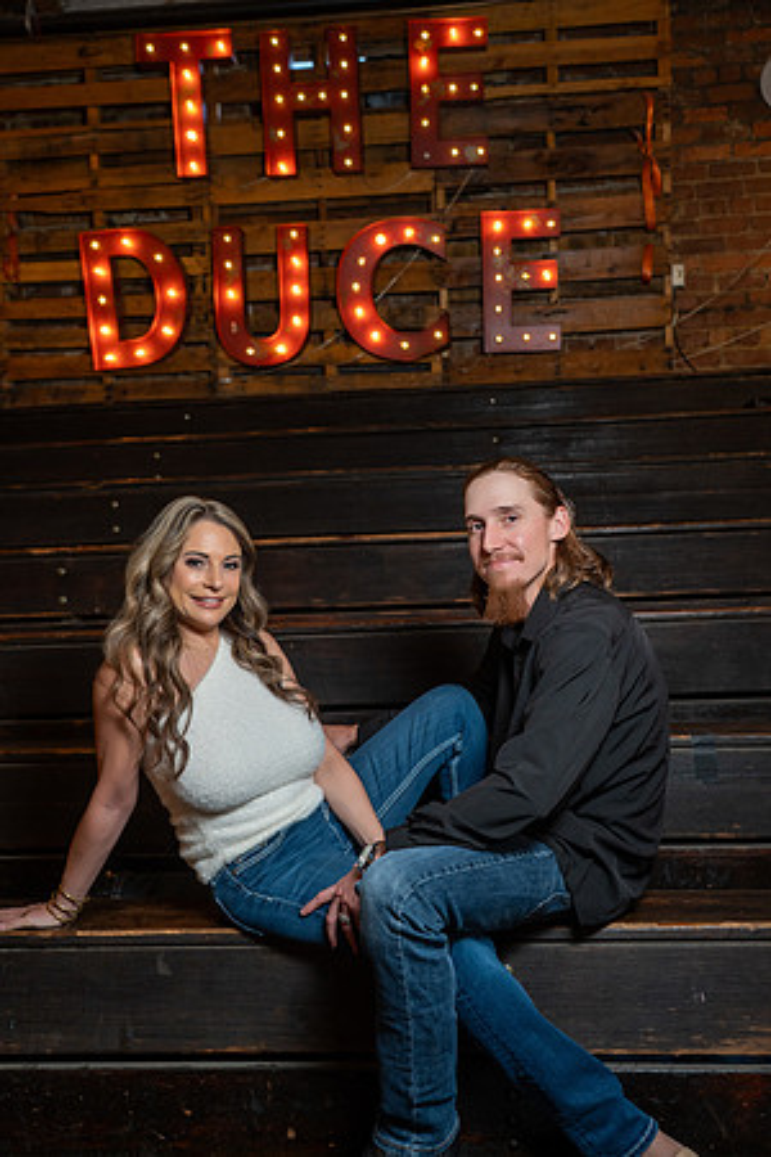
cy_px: 578
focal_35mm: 35
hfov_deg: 37.9
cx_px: 386
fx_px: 1124
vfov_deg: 54.4
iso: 800
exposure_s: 1/60
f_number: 4
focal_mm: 35
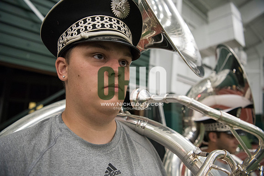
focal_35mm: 24
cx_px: 132
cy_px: 88
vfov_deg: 53.2
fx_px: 176
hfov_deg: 73.7
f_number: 3.2
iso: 3200
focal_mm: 24
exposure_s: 1/200
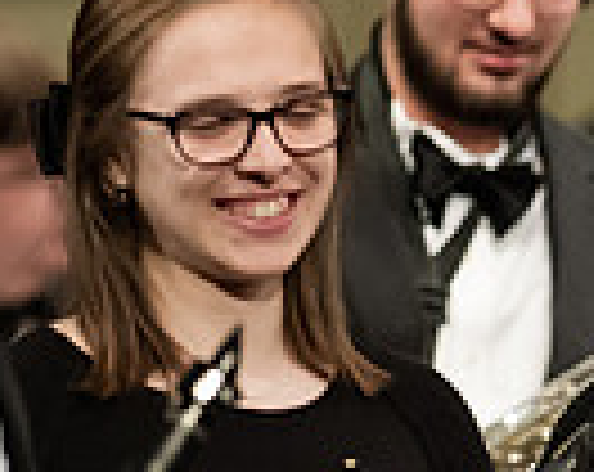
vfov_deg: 1.2
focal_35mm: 1242
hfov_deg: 1.6
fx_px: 21786
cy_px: 407
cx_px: 976
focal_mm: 300
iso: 4000
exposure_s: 1/250
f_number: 4
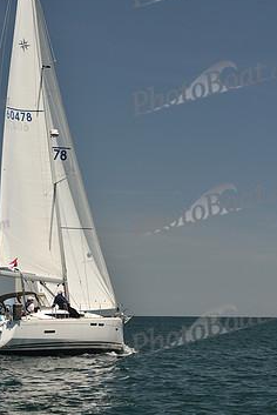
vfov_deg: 17.8
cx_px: 71
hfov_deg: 11.9
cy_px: 163
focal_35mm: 115
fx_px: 1325
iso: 250
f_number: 6.3
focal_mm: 70
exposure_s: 1/800
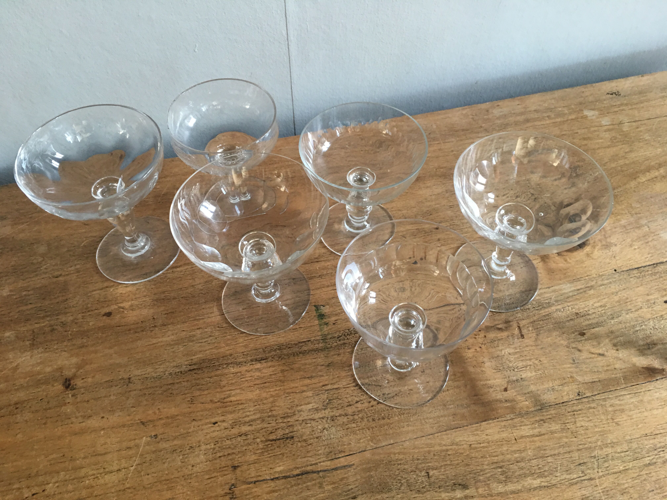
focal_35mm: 29
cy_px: 250
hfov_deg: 61.7
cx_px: 334
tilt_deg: -52.5
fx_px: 559
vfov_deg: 48.2
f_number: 2.2
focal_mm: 4.15
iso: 50
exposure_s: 1/17
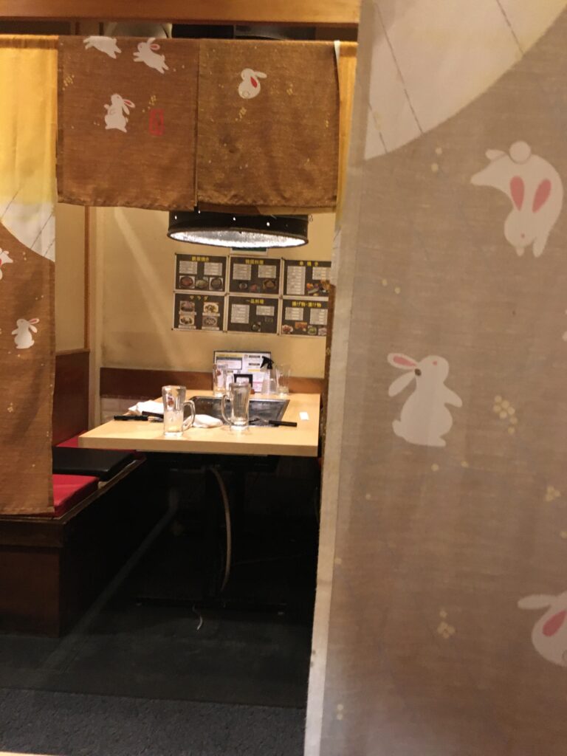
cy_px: 378
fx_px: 633
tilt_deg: -4.9
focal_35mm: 29
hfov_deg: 48.2
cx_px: 284
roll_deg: -3.5
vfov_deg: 61.7
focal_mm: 4.15
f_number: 2.2
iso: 400
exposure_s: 1/15
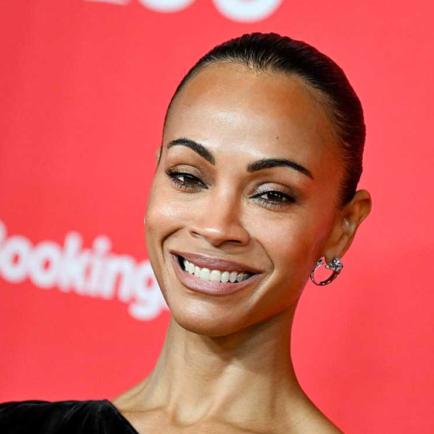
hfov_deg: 6.8
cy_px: 217
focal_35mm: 259
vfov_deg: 6.8
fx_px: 3674
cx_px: 257
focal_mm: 135
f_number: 2.8
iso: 2000
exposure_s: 1/500
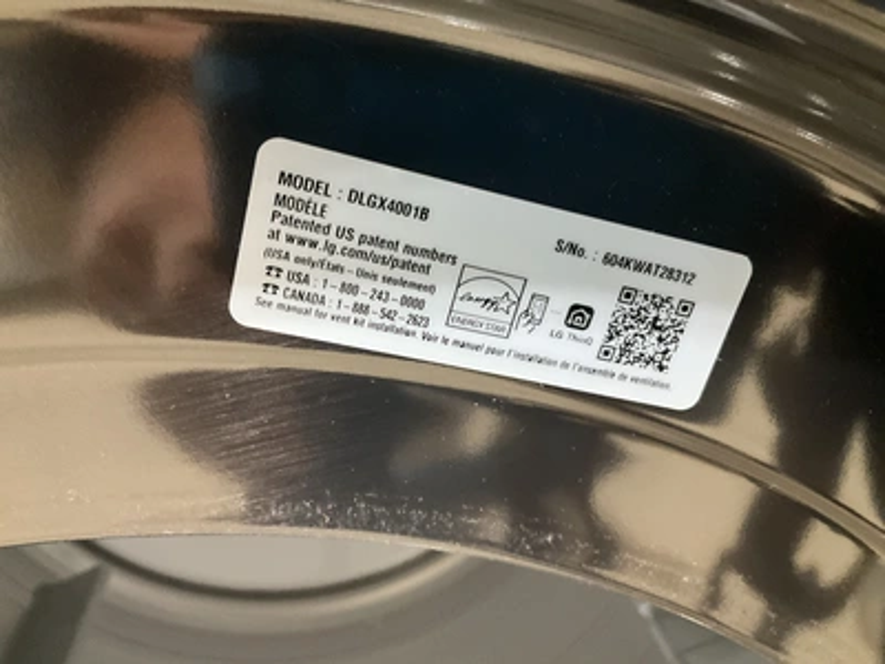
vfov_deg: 48.2
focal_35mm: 29
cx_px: 442
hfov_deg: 61.7
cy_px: 332
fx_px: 741
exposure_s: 1/30
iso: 400
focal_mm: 3
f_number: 1.8
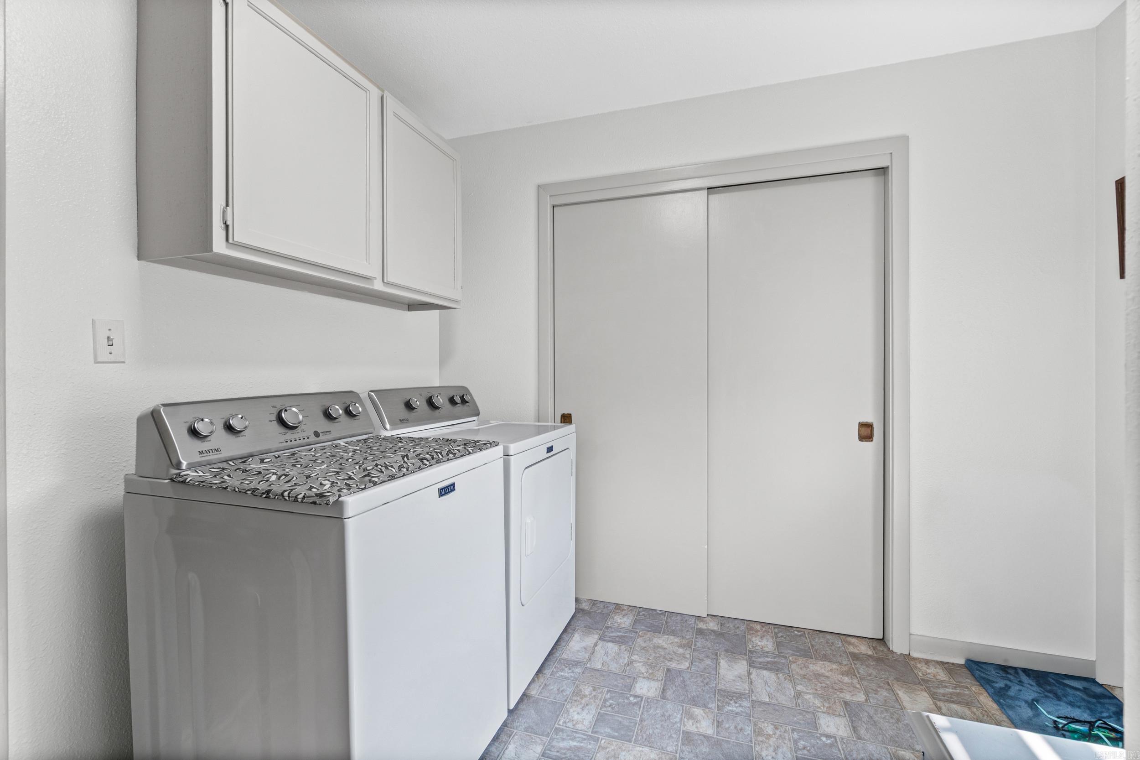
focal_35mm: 15
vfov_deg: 77.3
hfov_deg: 100.4
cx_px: 570
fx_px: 475
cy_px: 380
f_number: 8
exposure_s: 1/5
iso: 400
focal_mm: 10
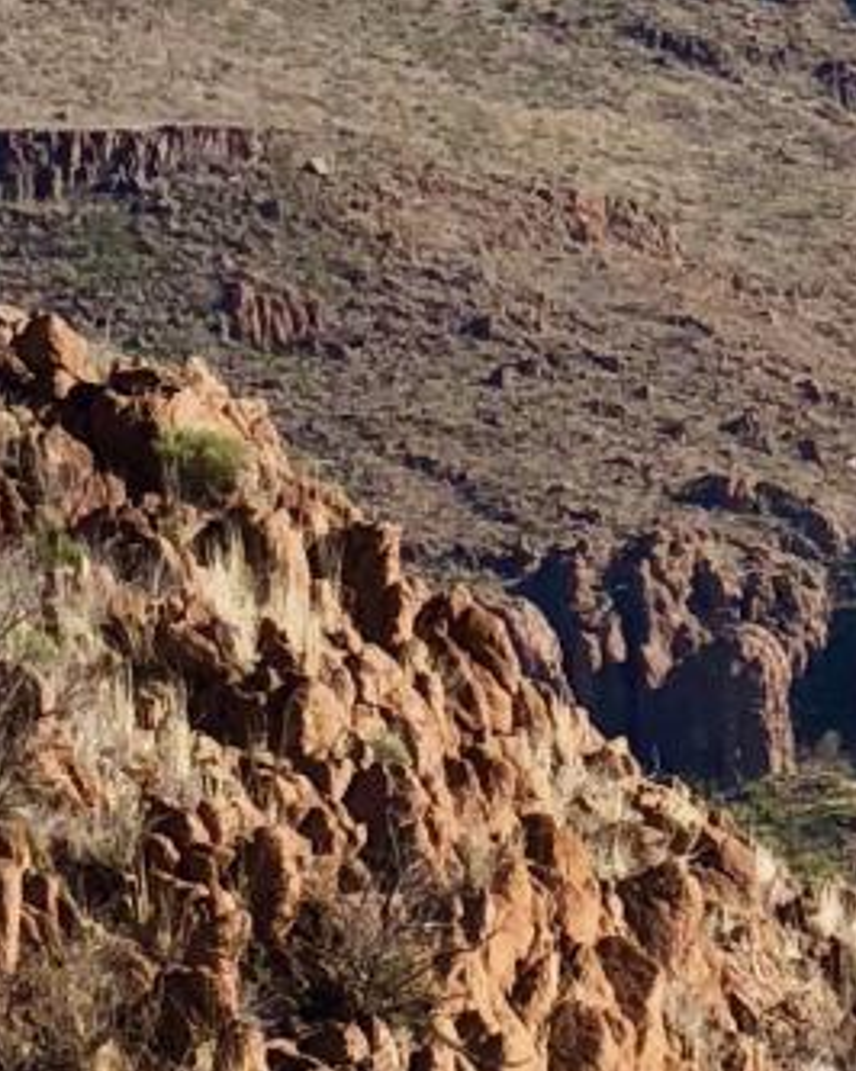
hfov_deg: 5.0
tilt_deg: -1.1
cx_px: 1371
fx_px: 9668
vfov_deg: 6.2
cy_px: 2181
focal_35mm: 305
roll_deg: +1.2
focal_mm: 6
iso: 16
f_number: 2.4
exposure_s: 1/533
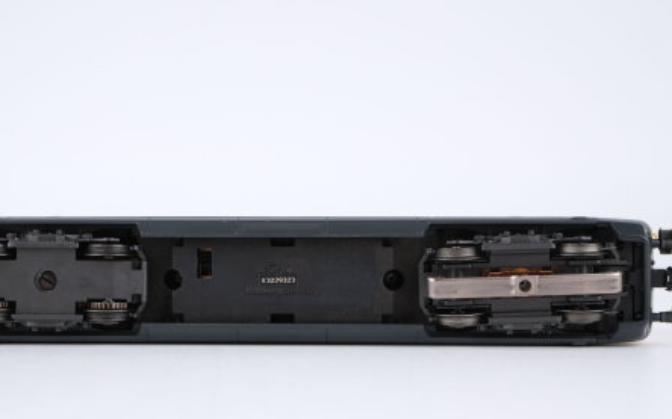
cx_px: 294
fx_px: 1135
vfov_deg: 20.9
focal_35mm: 62
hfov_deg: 32.9
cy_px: 271
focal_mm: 30
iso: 400
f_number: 8
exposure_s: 1/125
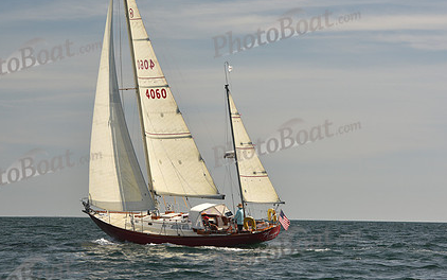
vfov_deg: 9.4
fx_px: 1706
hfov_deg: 14.9
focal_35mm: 140
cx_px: 158
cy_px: 100
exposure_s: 1/640
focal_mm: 100
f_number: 7.1
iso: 250
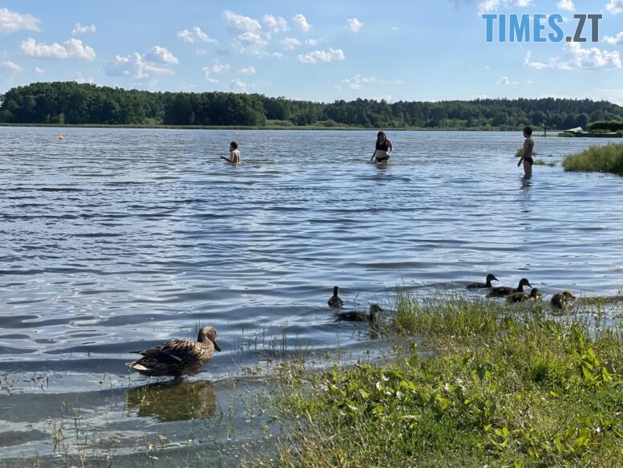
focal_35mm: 52
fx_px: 936
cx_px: 312
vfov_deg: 28.0
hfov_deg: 36.8
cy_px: 234
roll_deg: -0.4
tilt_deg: -4.9
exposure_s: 1/2179
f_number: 2
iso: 32
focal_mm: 6
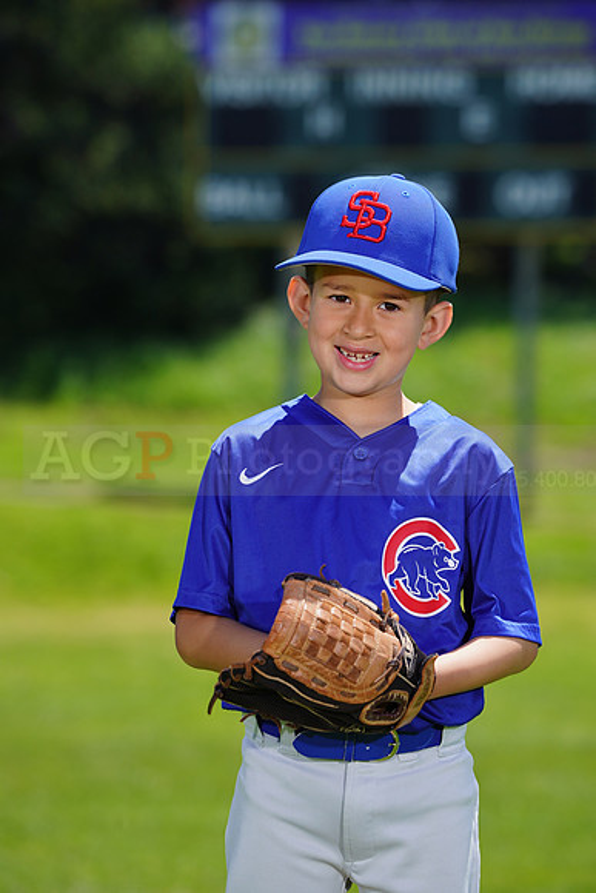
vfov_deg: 7.5
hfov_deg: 5.0
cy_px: 446
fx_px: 6800
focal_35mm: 274
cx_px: 298
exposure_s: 1/250
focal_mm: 274
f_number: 8
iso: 100
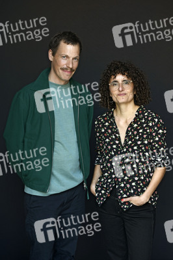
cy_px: 130
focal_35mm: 70
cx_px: 86
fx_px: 505
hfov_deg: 19.4
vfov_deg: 28.9
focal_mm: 70
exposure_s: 1/250
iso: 800
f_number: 5
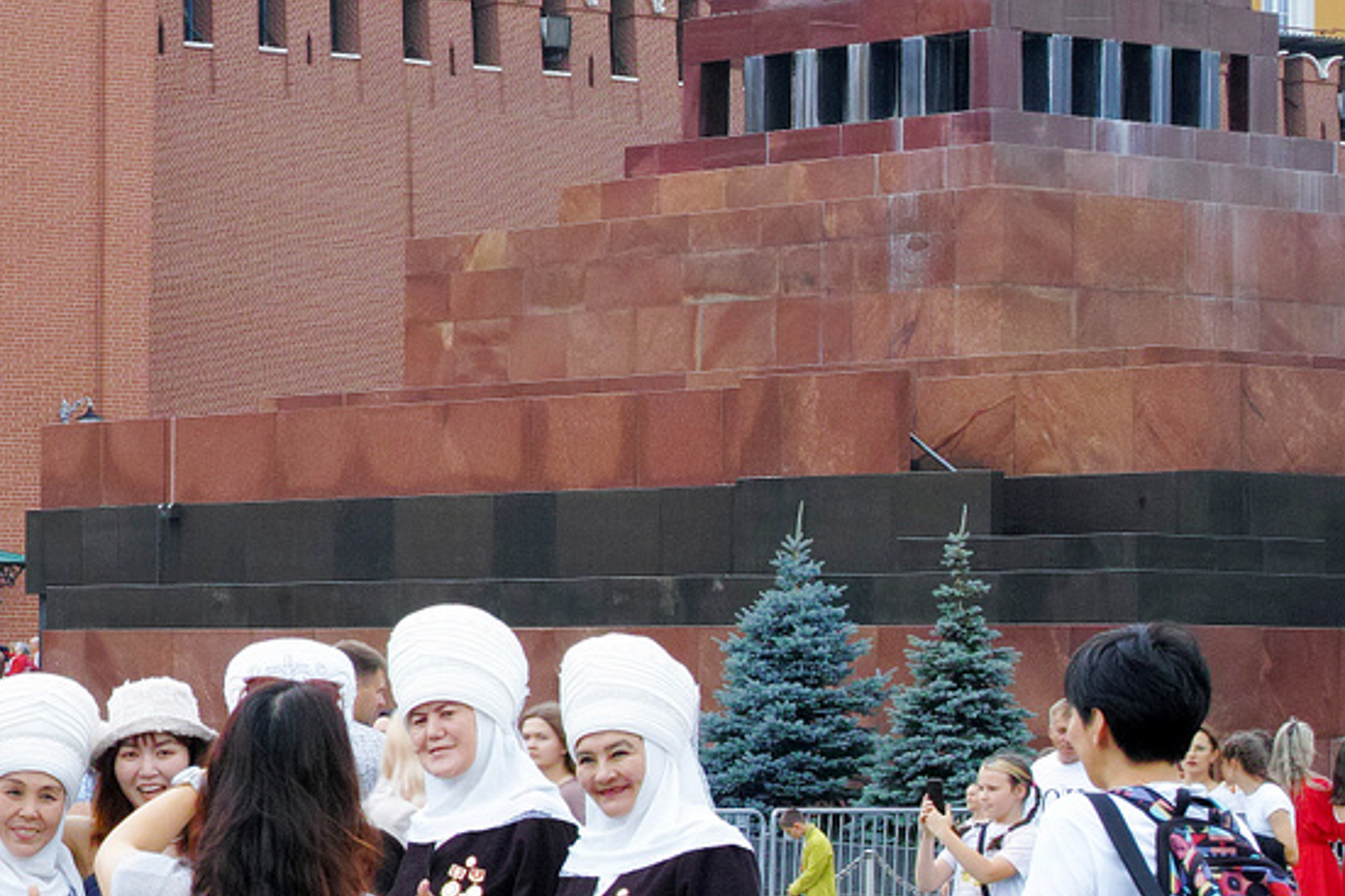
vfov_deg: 9.3
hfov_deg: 13.4
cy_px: 930
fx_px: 5490
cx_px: -503
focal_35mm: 147
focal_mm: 30
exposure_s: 1/60
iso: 160
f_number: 8
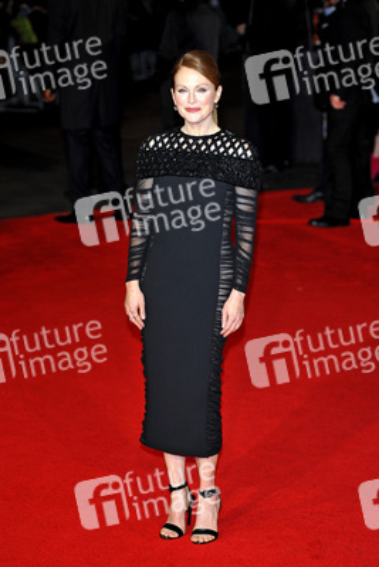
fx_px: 1451
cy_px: 284
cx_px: 190
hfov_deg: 14.9
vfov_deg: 22.1
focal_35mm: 92
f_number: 4
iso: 800
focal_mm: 92
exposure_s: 1/250
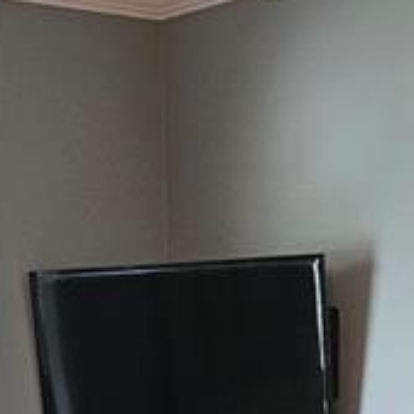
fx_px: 1664
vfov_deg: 13.5
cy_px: 573
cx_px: 159
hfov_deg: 14.2
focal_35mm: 123
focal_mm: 5.4
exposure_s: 1/120
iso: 400
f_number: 1.8
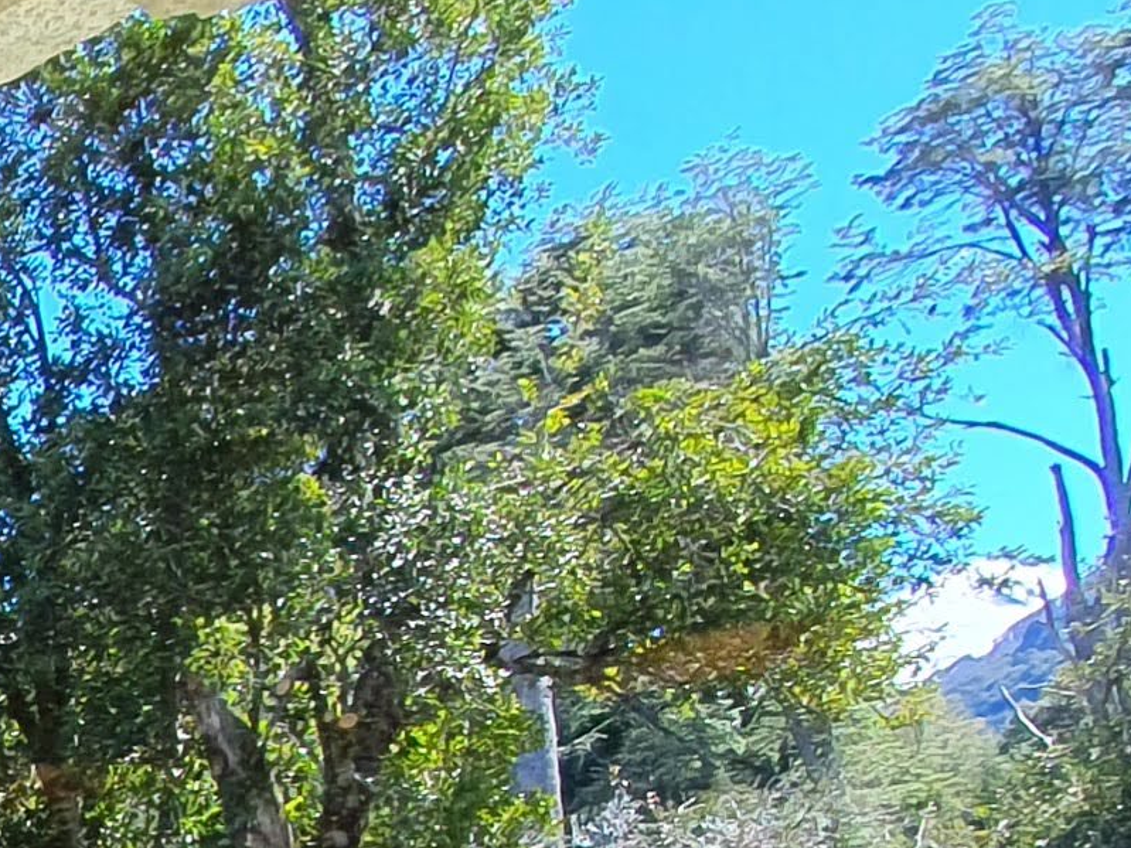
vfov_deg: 16.9
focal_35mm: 75
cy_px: 1437
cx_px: -1035
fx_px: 2450
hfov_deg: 18.6
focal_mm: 1.8
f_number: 2.2
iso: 50
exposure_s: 1/488
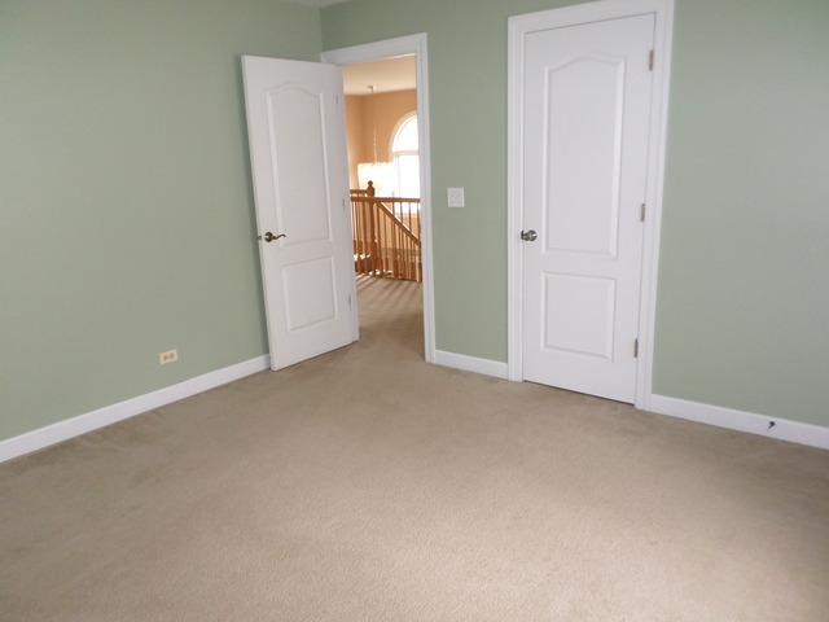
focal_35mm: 25
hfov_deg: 69.4
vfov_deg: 54.9
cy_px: 311
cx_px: 414
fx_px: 599
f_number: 2.5
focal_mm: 4.5
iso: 200
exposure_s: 1/30
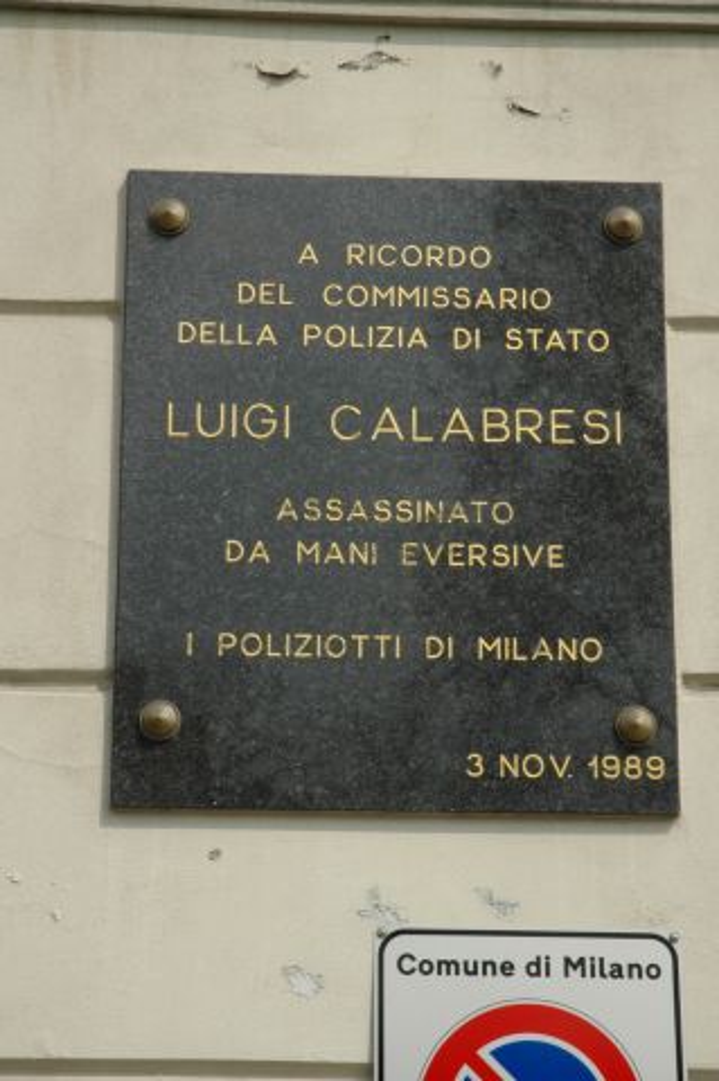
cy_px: 540
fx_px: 2792
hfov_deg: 14.7
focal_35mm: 93
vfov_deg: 21.9
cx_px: 360
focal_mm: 62
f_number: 22
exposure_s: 1/100
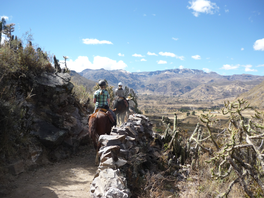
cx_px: 132
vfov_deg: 42.9
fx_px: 252
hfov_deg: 55.4
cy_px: 99
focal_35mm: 33
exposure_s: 1/640
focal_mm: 5.5
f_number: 2.8
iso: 100
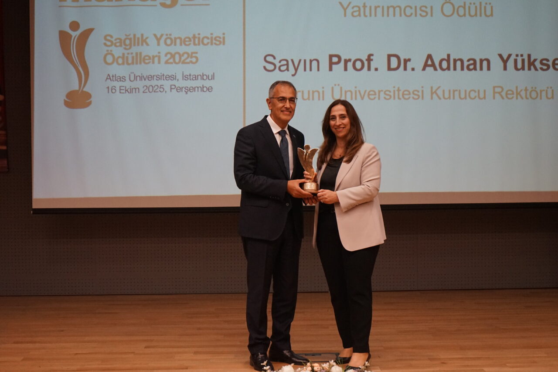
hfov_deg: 28.8
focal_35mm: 70
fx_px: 1085
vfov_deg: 19.5
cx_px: 279
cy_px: 186
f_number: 5.6
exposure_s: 1/160
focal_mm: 70
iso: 3200
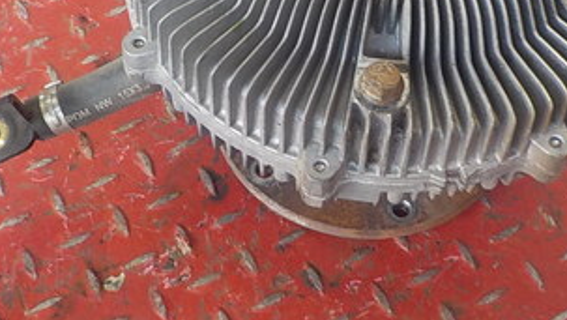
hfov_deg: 30.5
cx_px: 279
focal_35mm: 69
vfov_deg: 17.4
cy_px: 80
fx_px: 1038
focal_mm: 4.1
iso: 140
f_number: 3.3
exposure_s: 1/30
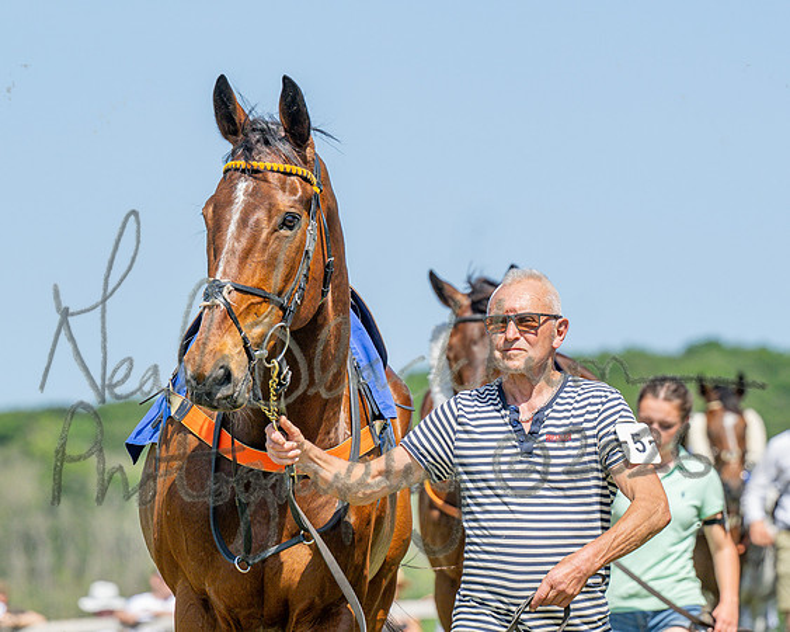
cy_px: 277
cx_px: 491
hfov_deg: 6.5
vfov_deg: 5.2
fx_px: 6946
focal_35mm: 297
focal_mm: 145
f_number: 4
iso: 200
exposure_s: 1/2000
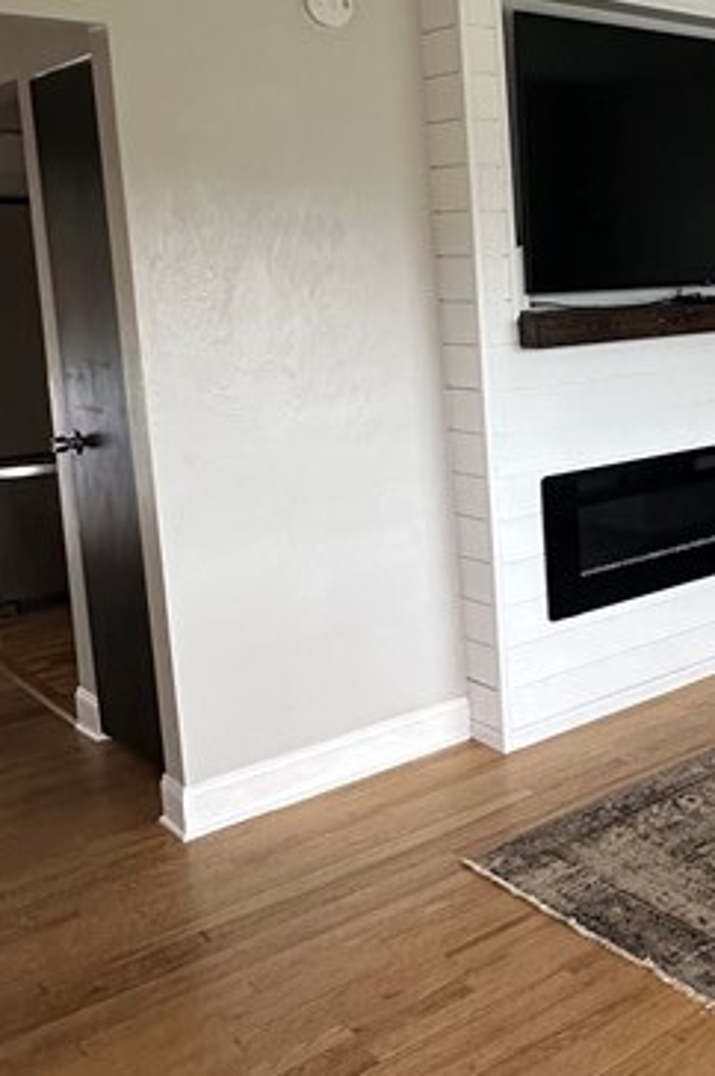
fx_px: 1224
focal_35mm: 41
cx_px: 845
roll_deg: +1.1
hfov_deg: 28.6
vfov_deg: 47.0
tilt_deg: -6.3
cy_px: 402
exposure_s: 1/60
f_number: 2.2
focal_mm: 2.22
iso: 200
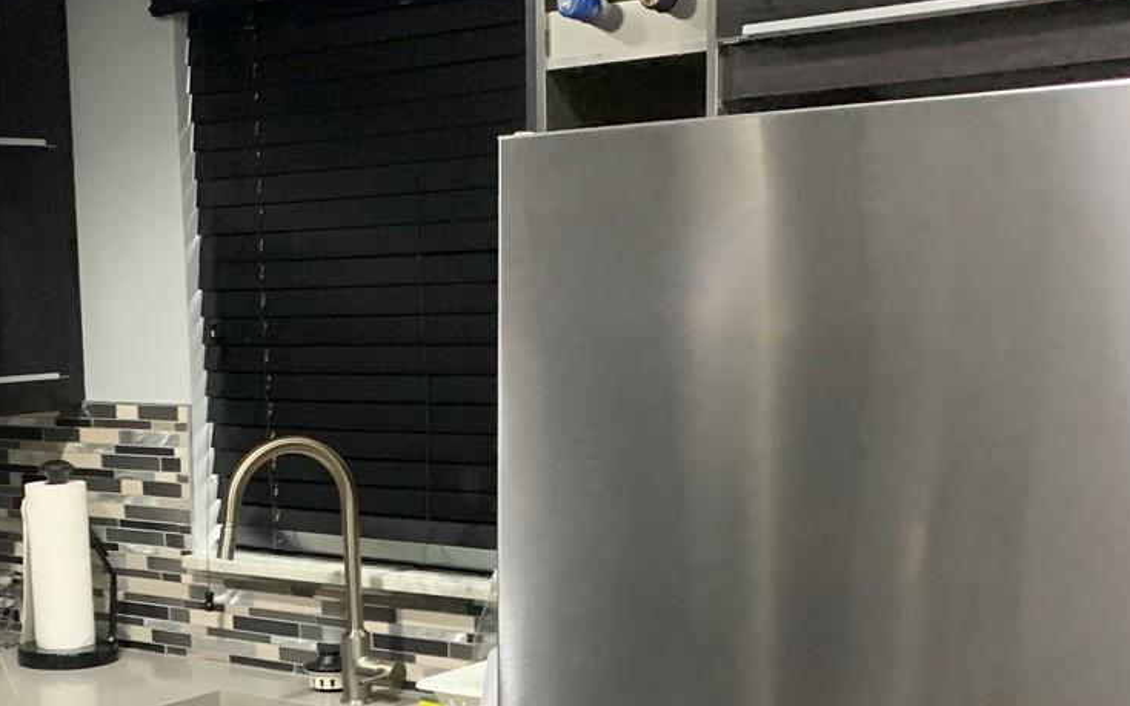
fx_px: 1847
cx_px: 291
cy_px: 681
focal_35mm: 60
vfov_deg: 21.0
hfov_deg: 33.4
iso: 400
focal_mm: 4.25
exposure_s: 1/34
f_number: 1.8
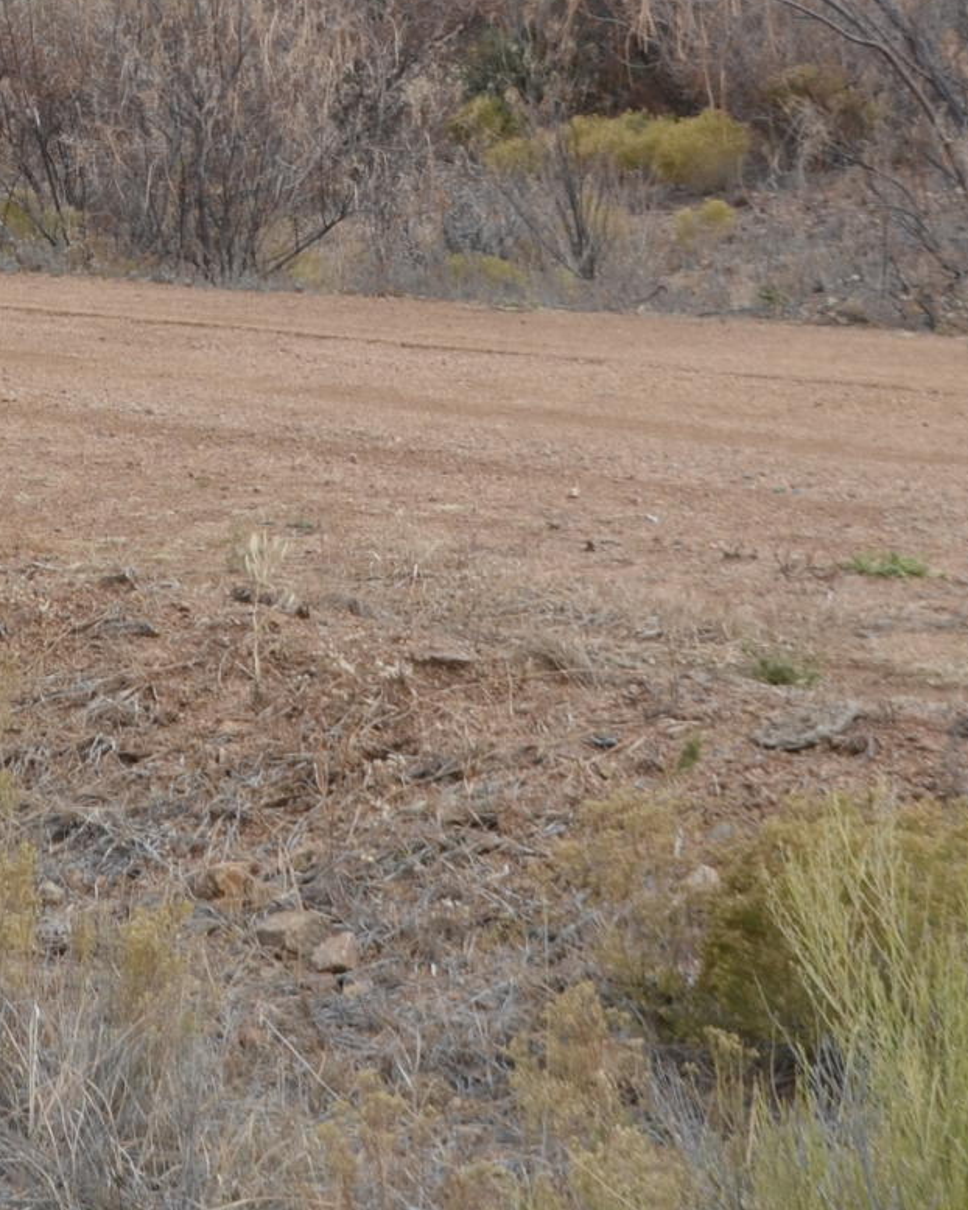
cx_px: 64
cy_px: 180
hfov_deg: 10.9
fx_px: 5047
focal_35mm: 141
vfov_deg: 13.6
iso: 200
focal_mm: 26
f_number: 8
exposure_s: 1/250
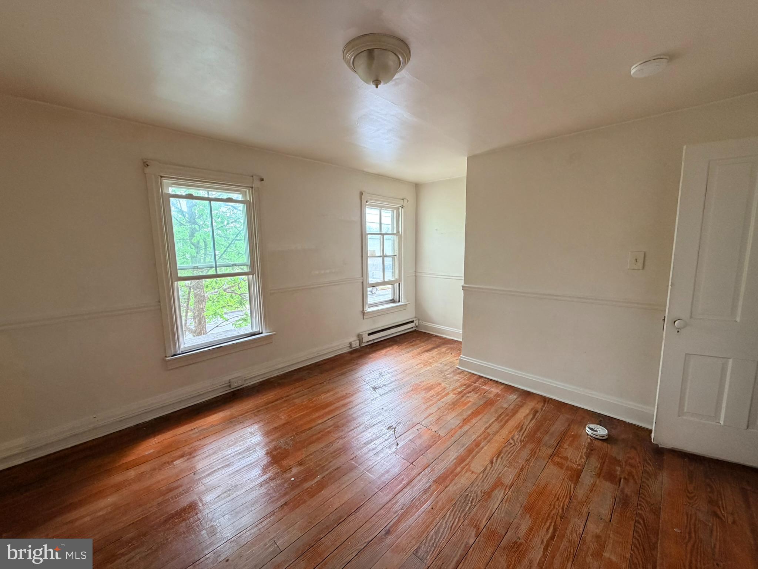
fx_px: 307
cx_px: 379
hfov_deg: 102.1
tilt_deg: -7.4
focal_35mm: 14
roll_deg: +1.1
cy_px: 284
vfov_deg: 85.7
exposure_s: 1/121
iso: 200
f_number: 2.2
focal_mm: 2.22
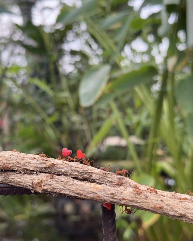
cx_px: 96
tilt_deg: -3.8
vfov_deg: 36.6
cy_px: 130
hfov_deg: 29.7
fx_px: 364
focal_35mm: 51
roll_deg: +4.5
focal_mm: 6.76
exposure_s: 1/79
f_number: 1.78
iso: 100
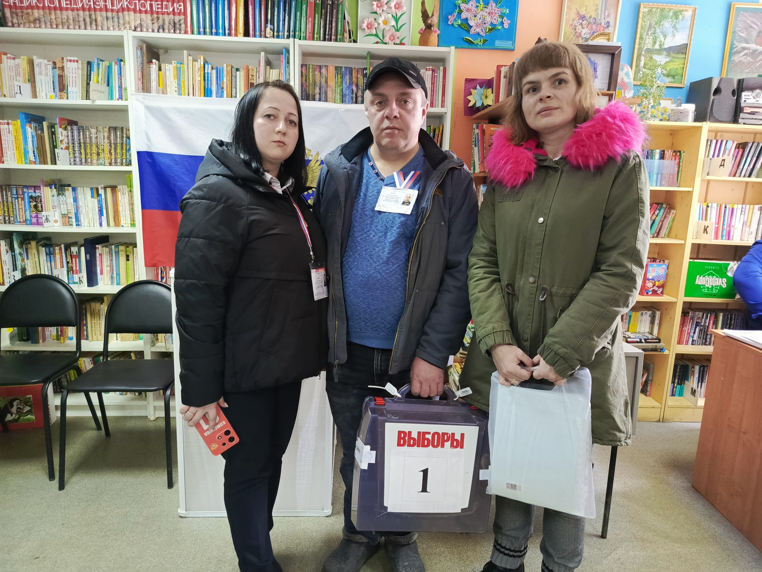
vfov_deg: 56.8
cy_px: 286
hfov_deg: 71.6
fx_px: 528
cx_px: 381
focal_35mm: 24
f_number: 1.75
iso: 3493
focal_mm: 5.25
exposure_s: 1/50
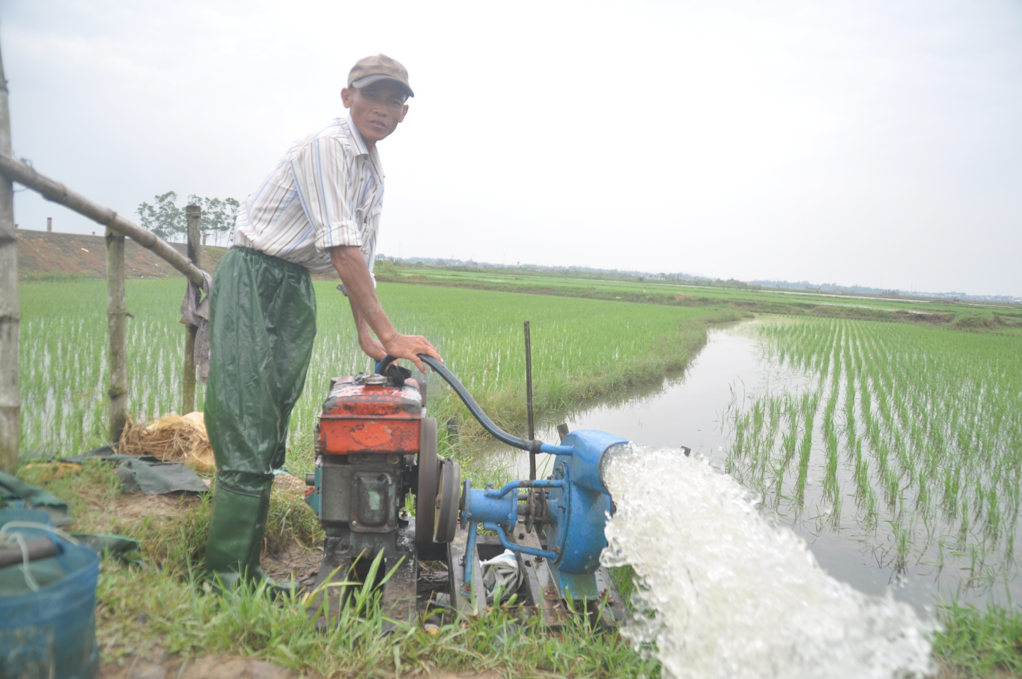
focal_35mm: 27
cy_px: 340
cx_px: 511
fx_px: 766
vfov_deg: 47.8
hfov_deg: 67.4
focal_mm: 18
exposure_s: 1/500
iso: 200
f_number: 4
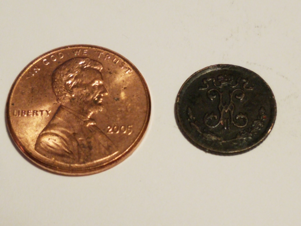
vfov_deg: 53.1
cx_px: 150
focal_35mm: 26
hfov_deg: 67.3
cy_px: 113
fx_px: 226
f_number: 1.7
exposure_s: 1/60
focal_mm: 4.2
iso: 160
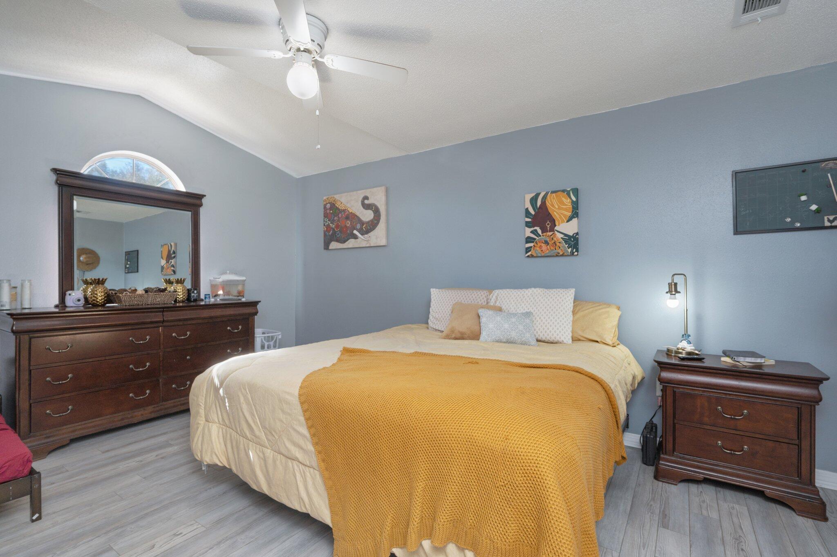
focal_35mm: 16
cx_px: 418
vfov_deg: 72.0
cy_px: 278
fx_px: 383
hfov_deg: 95.0
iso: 250
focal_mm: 16.5
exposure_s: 1/25
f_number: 7.1
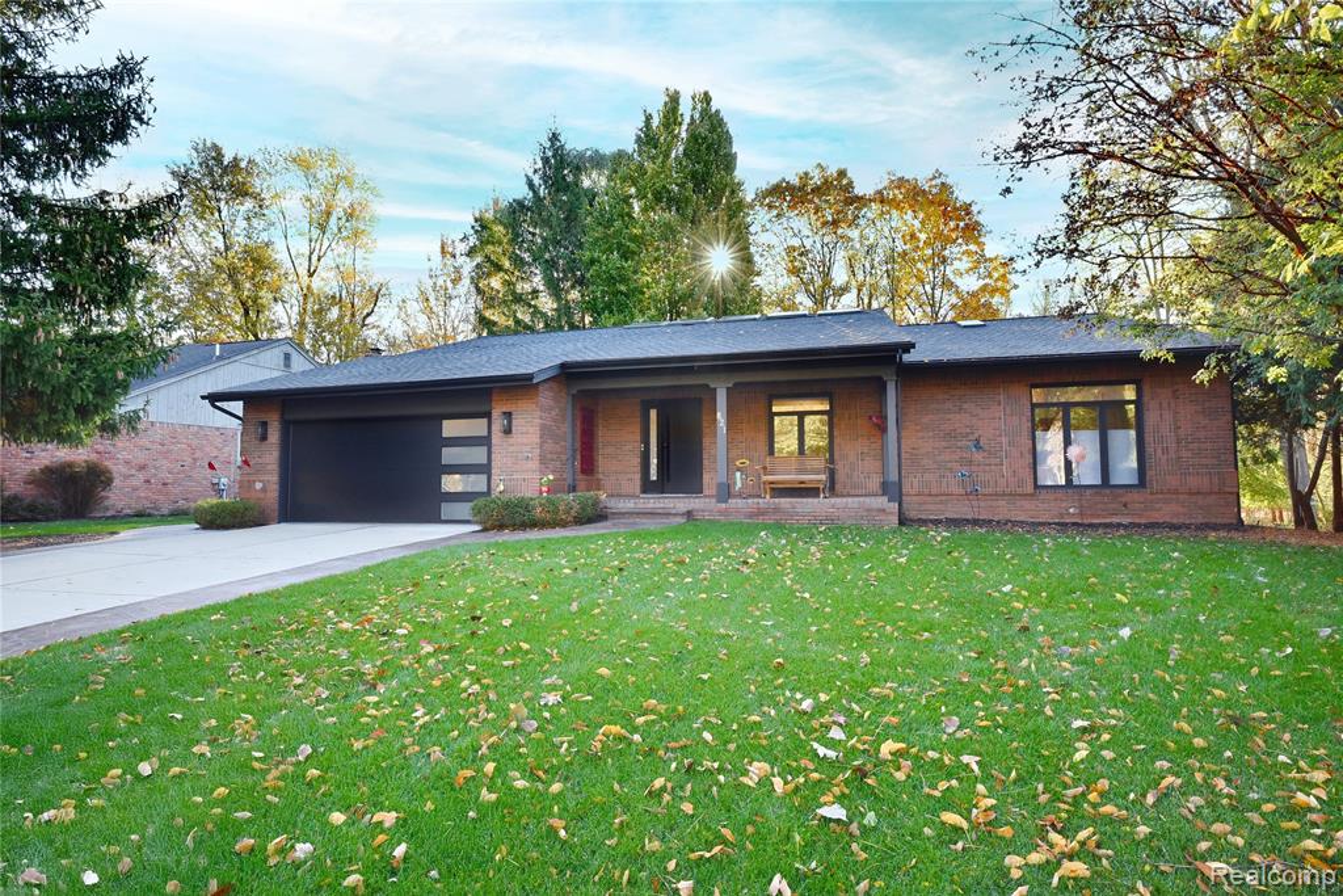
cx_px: 672
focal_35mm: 17
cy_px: 448
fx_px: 634
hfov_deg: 93.3
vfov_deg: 70.5
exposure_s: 1/60
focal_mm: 17
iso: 800
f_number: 13
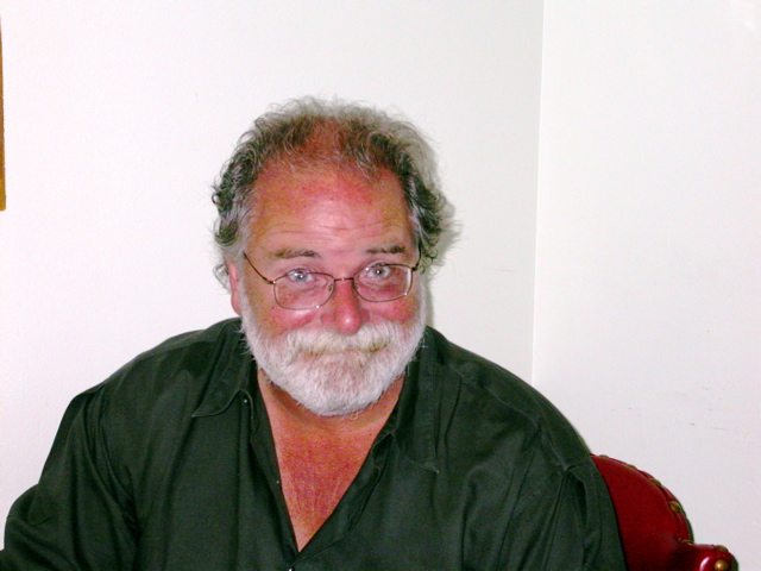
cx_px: 380
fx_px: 2440
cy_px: 286
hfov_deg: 17.7
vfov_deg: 13.3
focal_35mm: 111
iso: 100
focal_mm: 23.1
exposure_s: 1/60.3
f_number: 4.2
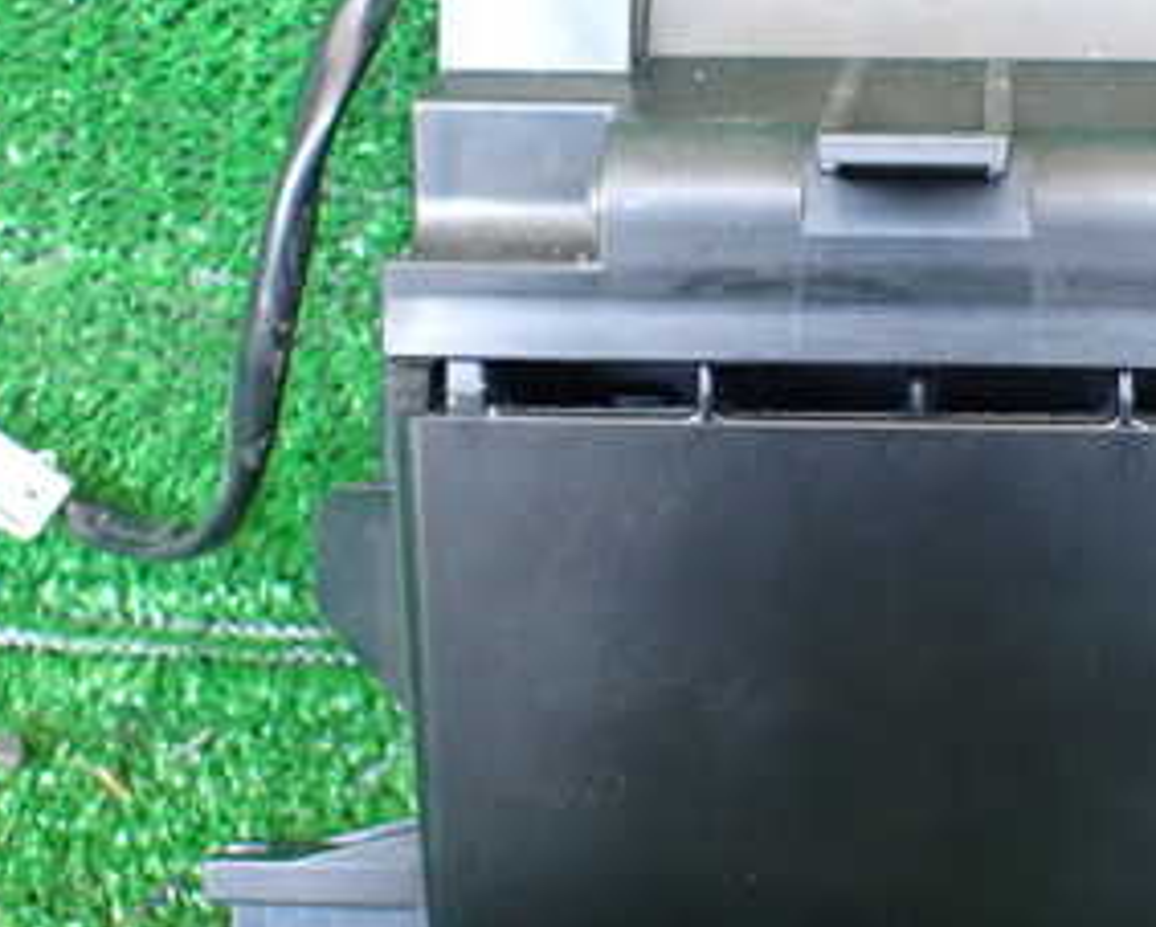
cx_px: 903
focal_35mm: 62
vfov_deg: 24.6
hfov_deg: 29.8
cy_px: 355
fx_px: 2123
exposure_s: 1/100
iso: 800
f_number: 2.3
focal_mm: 5.4
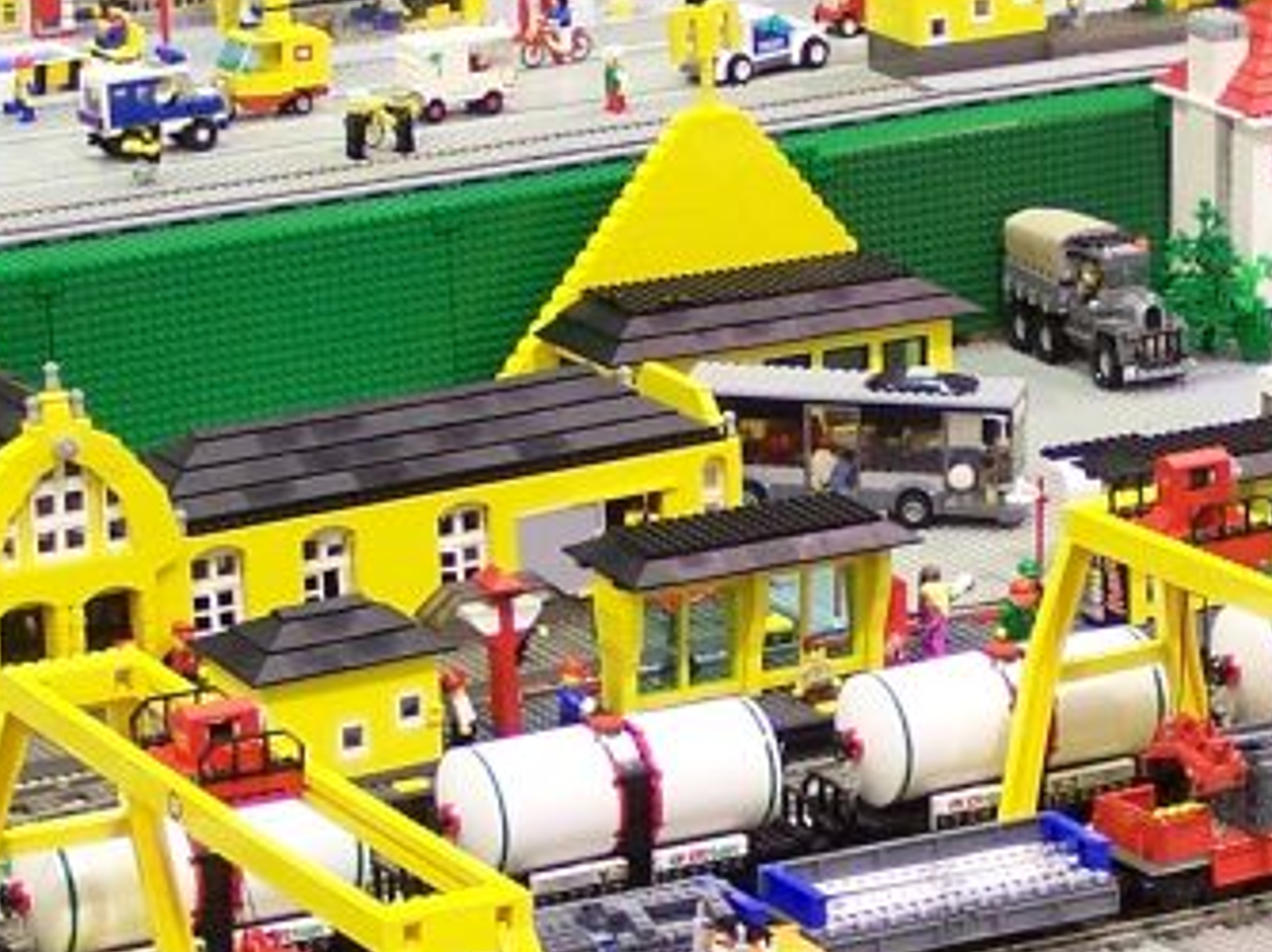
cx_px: 1043
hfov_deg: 10.9
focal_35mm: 181
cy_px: 617
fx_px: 6646
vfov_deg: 8.2
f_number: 3.1
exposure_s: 1/3
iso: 80
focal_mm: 9.8
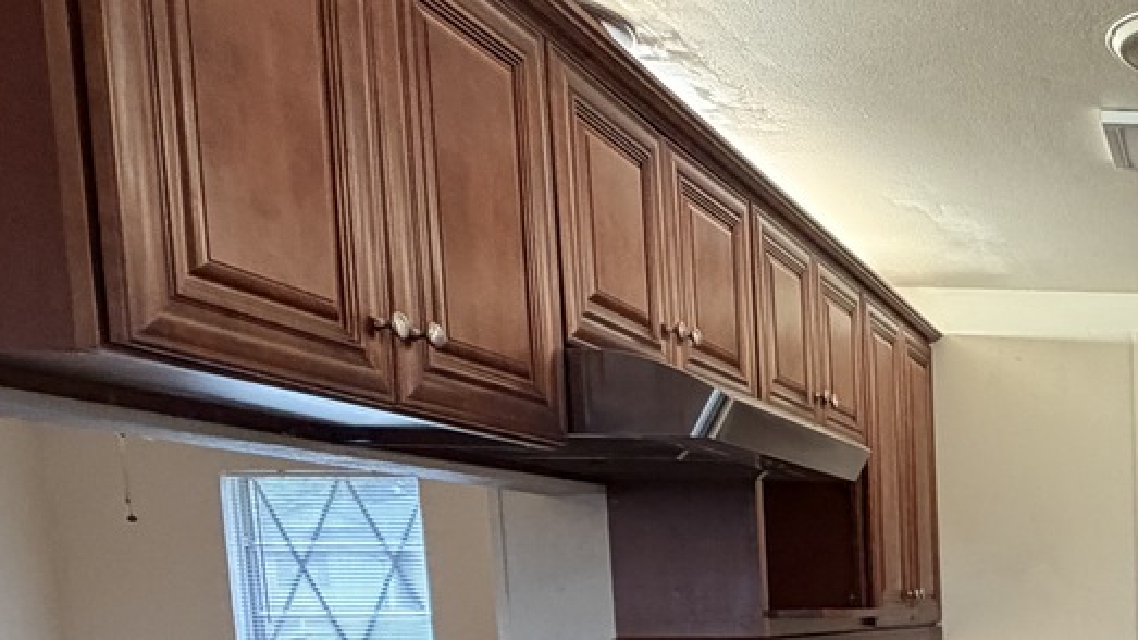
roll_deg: +0.2
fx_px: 1267
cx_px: 1366
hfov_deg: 36.9
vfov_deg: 25.6
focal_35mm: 42
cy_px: 753
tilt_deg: -6.3
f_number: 2.2
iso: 500
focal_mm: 2.22
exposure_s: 1/60
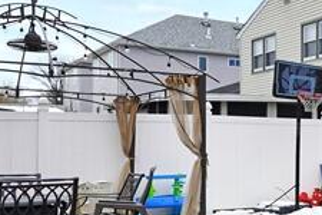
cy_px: 81
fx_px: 526
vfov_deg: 23.0
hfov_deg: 24.1
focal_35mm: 59
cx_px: 519
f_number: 8
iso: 100
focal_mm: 11
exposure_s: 1/125
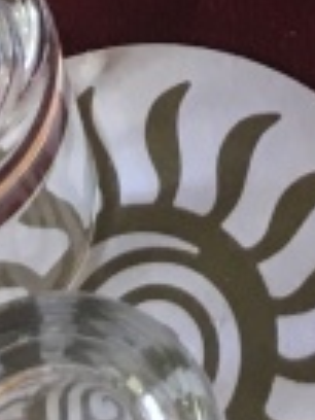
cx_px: 275
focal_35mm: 182
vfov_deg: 9.1
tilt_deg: -43.1
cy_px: -771
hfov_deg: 8.1
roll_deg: +0.4
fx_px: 2208
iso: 64
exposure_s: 1/30
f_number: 2.2
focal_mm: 4.15
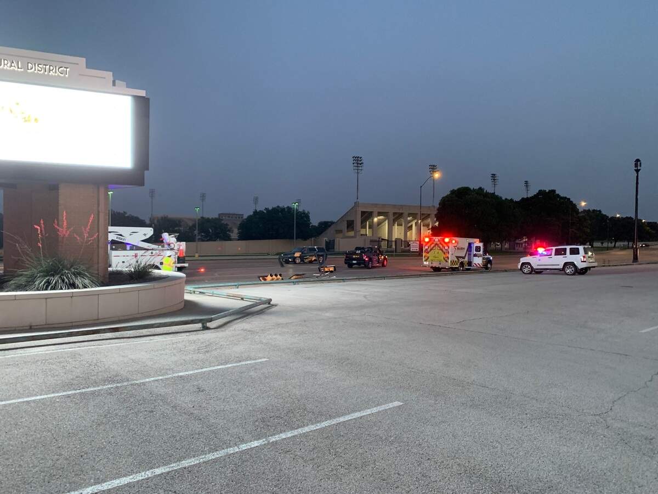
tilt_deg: -1.0
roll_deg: -1.1
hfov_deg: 67.3
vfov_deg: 53.1
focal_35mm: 26
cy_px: 247
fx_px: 494
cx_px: 329
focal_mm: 4.25
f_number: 1.8
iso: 400
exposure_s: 1/59
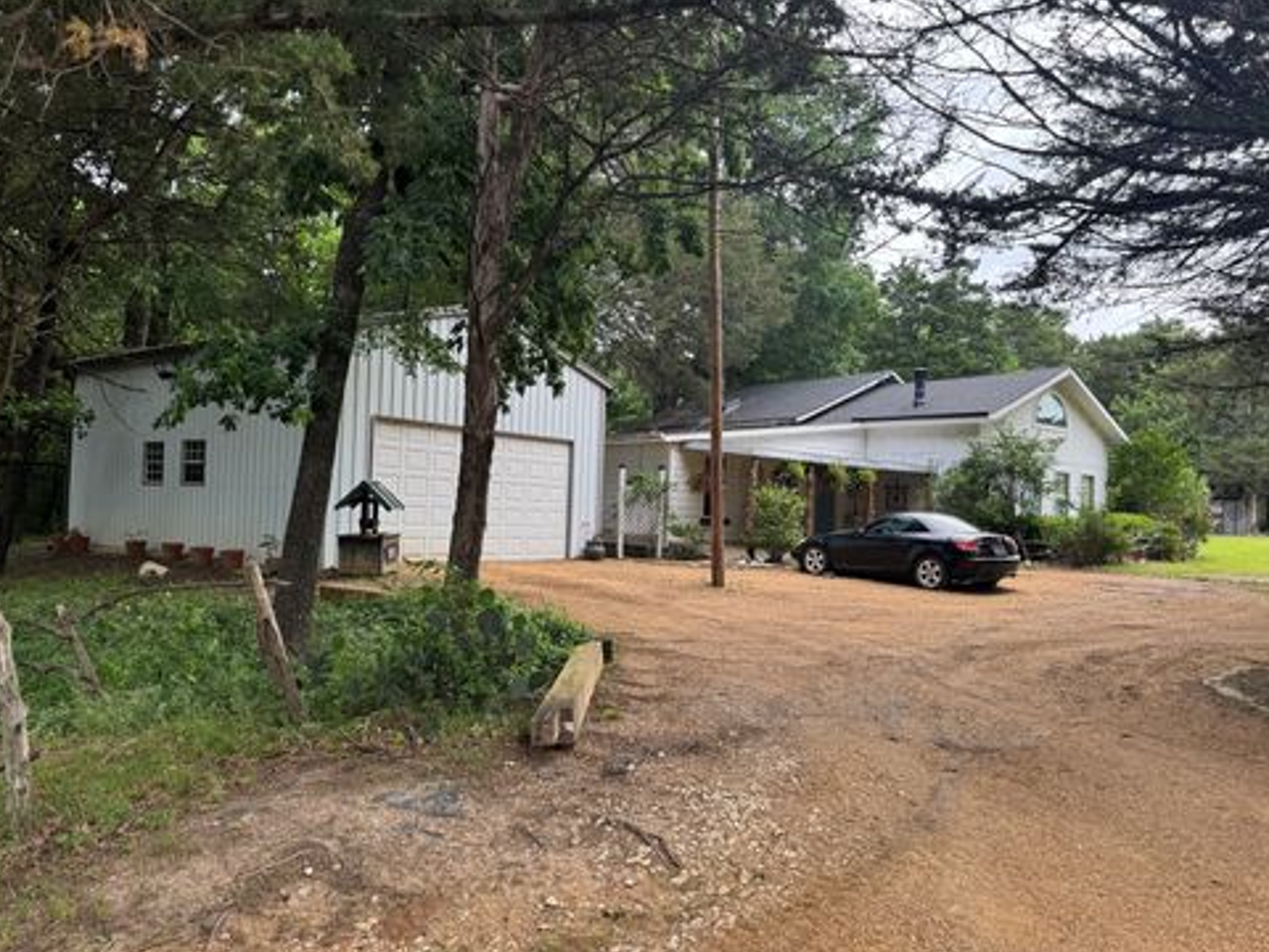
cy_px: 483
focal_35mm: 25
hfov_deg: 69.4
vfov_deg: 54.9
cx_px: 621
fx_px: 916
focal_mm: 6.76
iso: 80
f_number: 1.78
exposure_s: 1/394
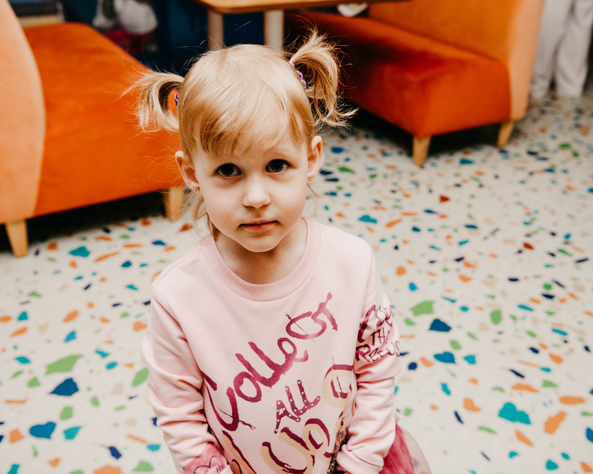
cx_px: 315
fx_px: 702
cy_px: 205
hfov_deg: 45.8
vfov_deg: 37.3
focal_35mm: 40
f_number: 4
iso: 200
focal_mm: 31
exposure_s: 1/160
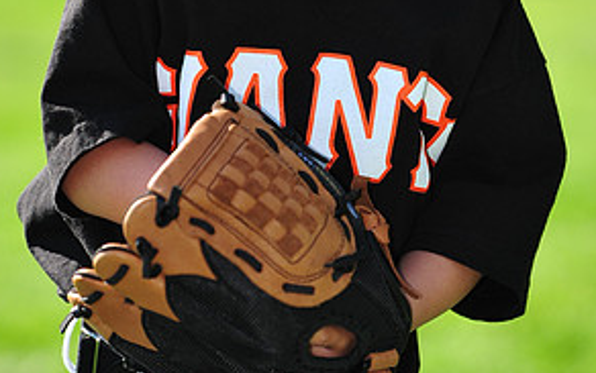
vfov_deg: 4.8
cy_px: -104
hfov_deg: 7.7
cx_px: 298
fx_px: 4438
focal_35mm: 273
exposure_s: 1/640
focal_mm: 135
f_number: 4.5
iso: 200
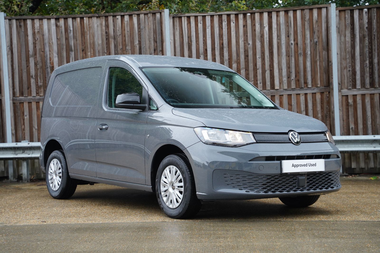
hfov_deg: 32.4
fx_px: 654
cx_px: 190
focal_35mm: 62
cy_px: 126
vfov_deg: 21.9
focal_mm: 62
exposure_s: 1/160
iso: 800
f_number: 4
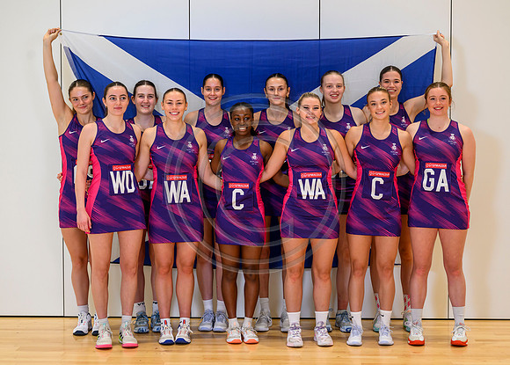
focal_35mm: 66
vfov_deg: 21.7
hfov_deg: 30.0
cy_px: 169
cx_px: 256
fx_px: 953
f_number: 4.5
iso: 1600
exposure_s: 1/160
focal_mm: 58
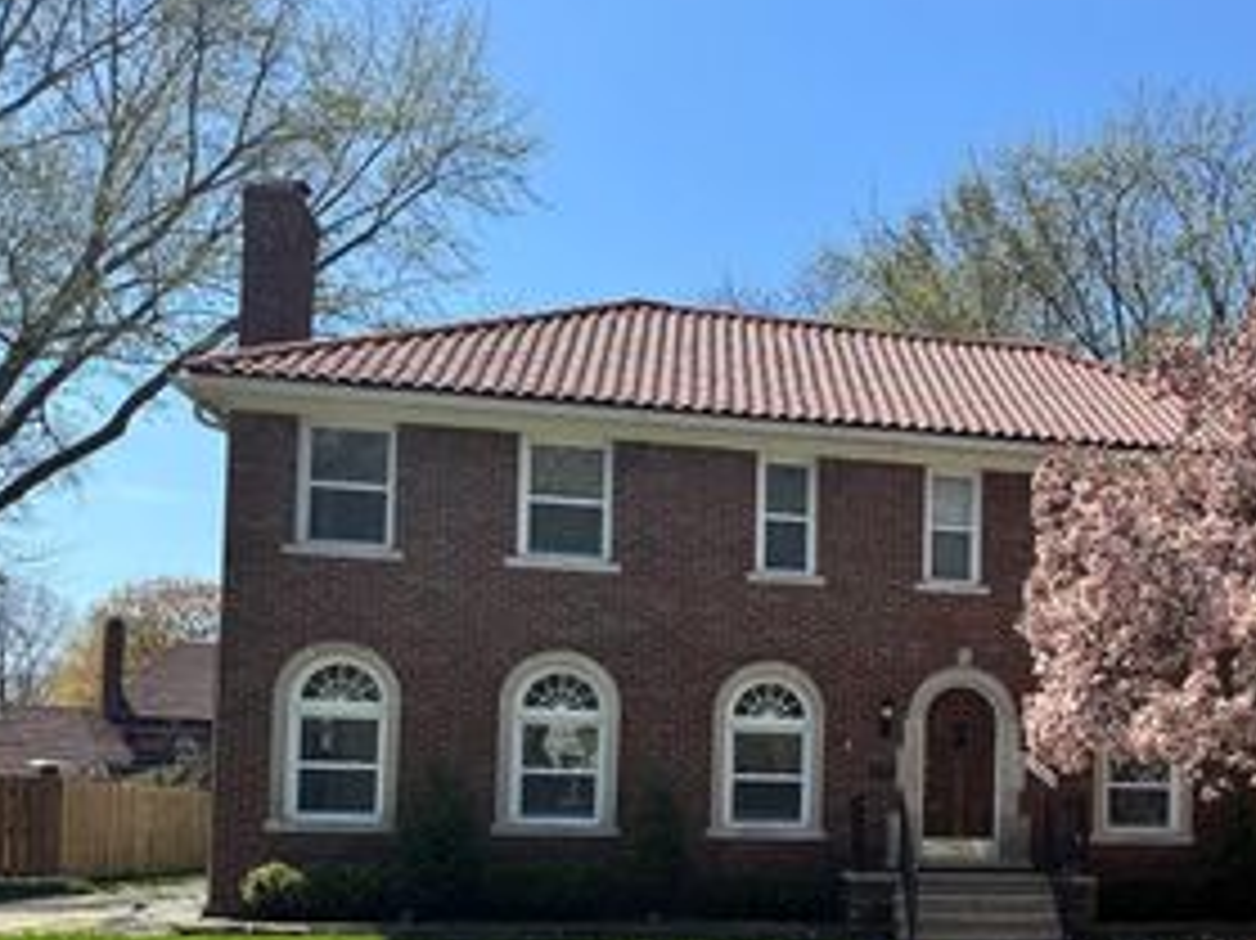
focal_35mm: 43
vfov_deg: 32.5
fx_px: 1560
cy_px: 771
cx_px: 1076
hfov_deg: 41.2
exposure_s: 1/3413
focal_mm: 6.76
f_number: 1.78
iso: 80
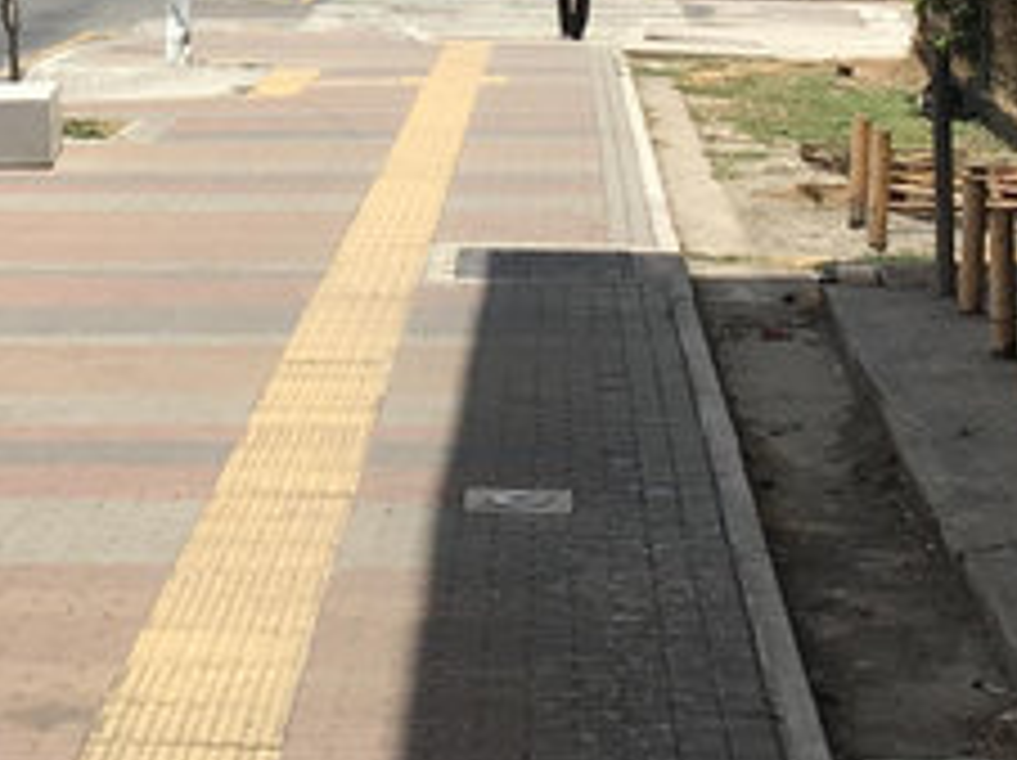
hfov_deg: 14.2
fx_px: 4021
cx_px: -18
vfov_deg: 10.3
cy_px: -499
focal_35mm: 137
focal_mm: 4.15
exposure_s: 1/1570
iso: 25
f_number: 2.2
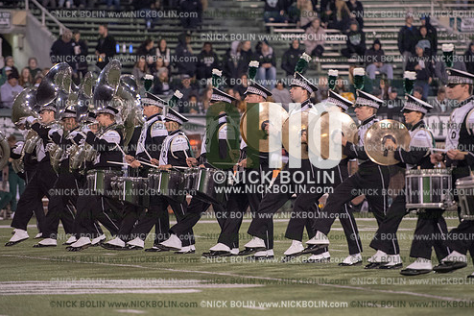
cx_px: 273
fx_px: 3093
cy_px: 148
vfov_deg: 5.8
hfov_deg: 8.8
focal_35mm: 235
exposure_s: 1/1250
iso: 5000
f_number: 3.2
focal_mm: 200
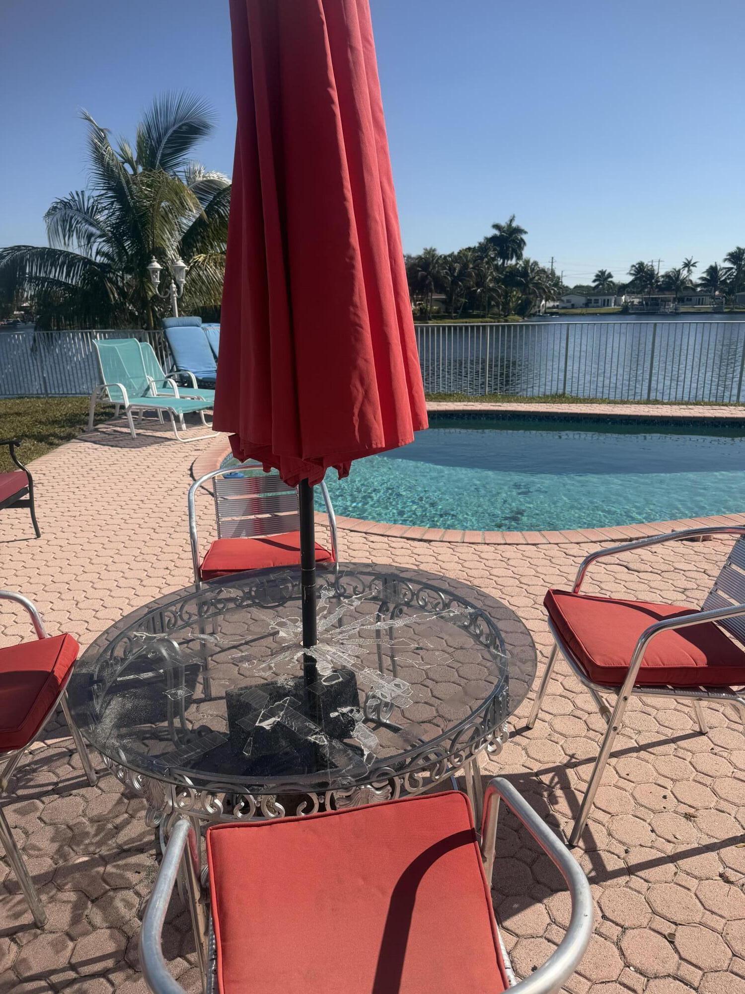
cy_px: 497
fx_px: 689
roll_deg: +0.7
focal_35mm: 24
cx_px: 372
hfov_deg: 56.8
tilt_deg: -15.5
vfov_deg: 71.6
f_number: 1.78
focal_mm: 6.76
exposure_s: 1/6173
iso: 80
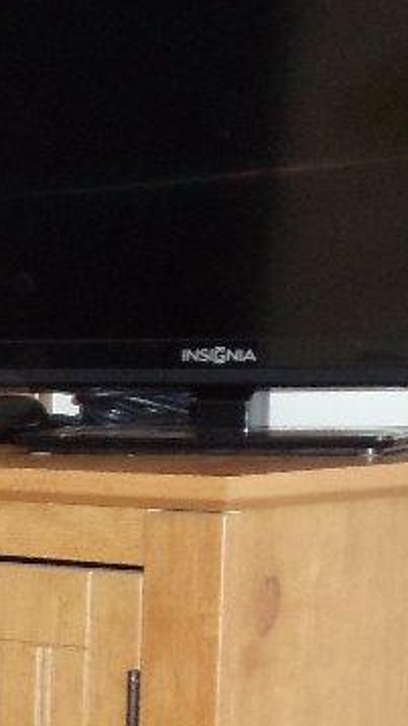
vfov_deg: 11.1
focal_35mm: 193
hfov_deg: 5.8
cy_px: 667
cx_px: -869
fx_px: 3717
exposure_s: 1/30
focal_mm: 6
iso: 400
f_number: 3.5
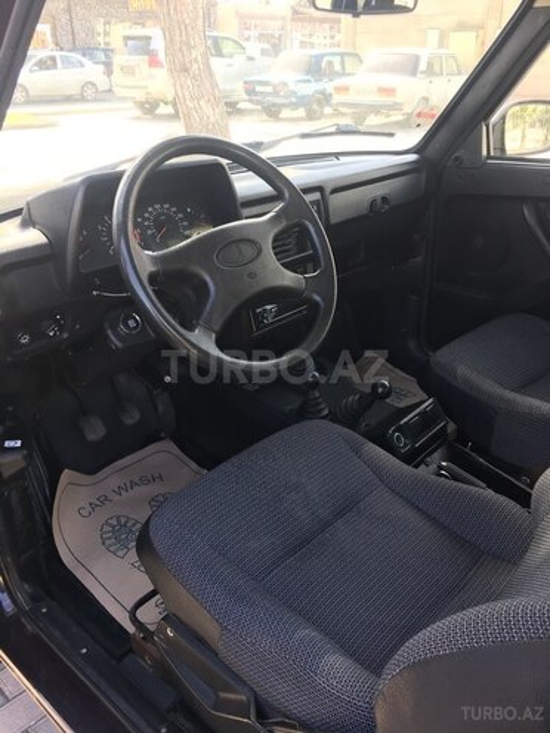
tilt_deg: -23.3
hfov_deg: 48.2
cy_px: 366
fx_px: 614
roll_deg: +1.5
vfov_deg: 61.7
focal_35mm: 29
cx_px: 275
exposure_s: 1/100
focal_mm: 4.15
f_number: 2.2
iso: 40
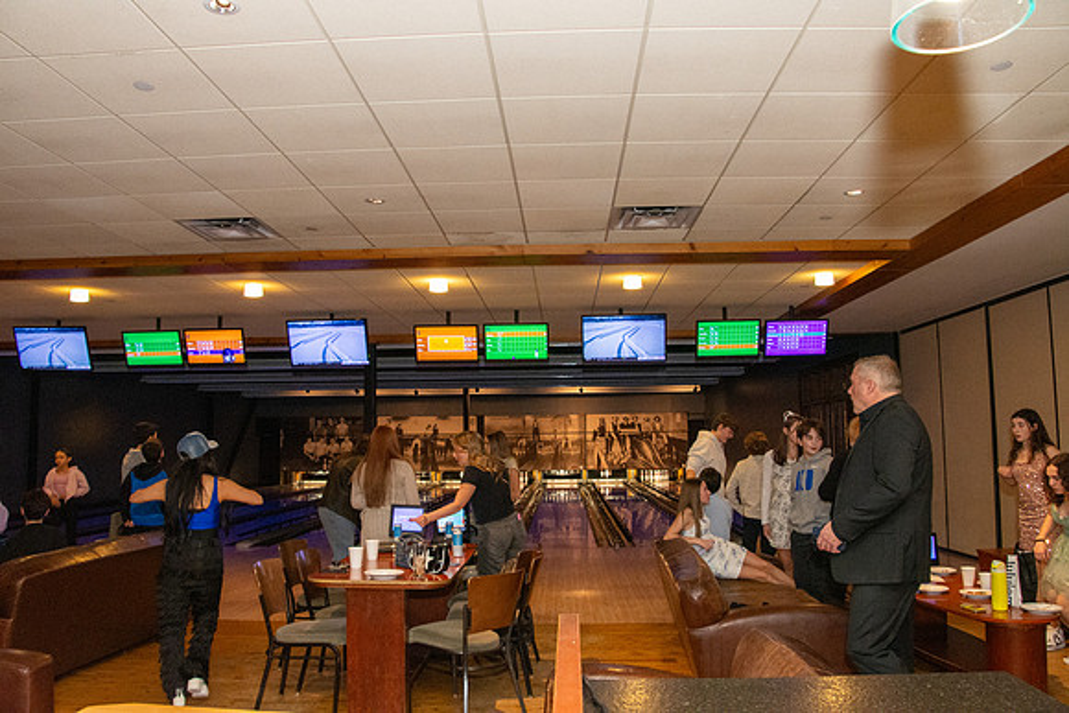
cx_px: 534
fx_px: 802
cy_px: 356
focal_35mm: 27
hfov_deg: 67.4
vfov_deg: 48.0
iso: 4000
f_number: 6.3
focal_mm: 18
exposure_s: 1/100
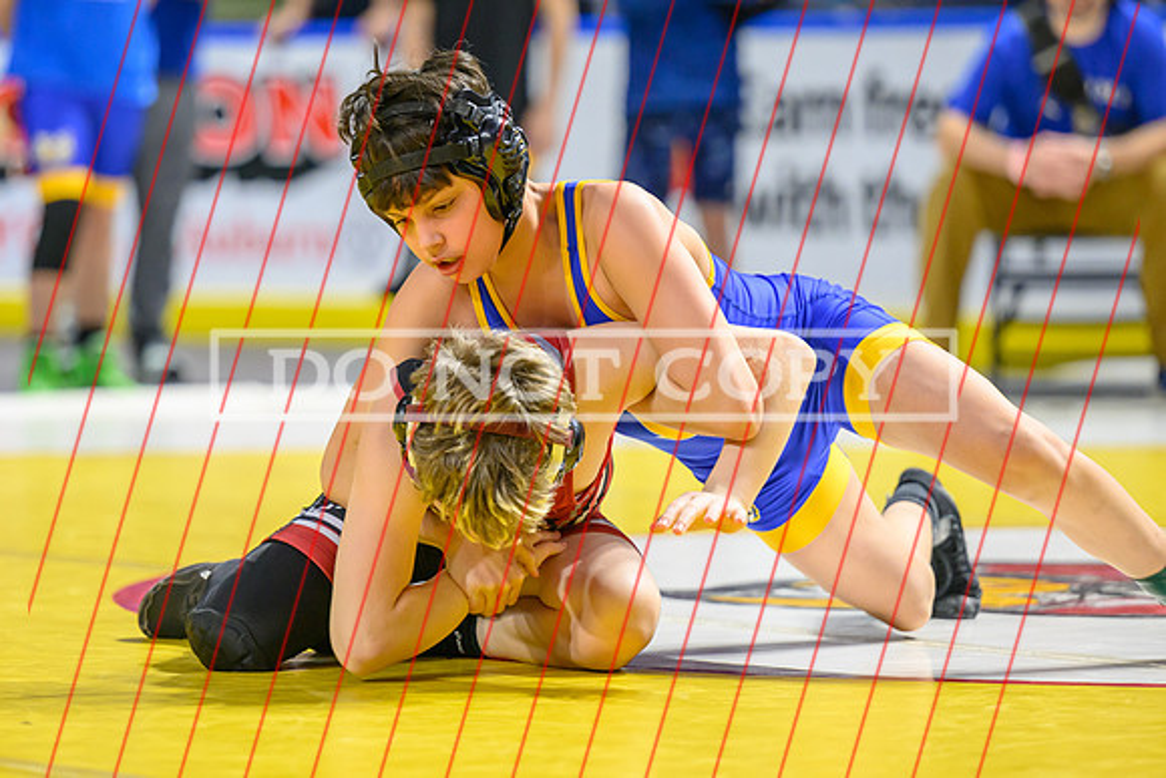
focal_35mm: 197
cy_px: 354
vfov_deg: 7.0
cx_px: 557
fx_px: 6380
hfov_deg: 10.4
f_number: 2.8
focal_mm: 150
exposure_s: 1/800
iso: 3200
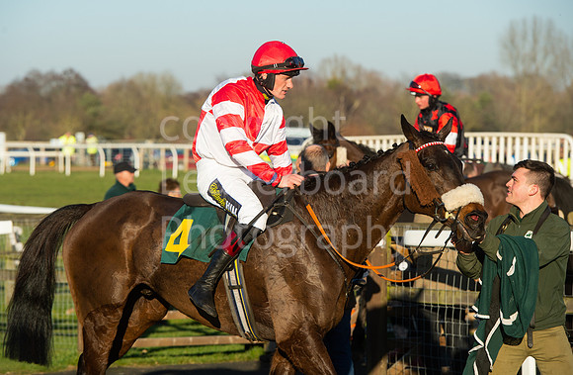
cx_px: 271
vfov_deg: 8.2
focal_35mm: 164
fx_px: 2602
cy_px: 173
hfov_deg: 12.6
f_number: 6.3
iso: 500
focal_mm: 155
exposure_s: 1/1600
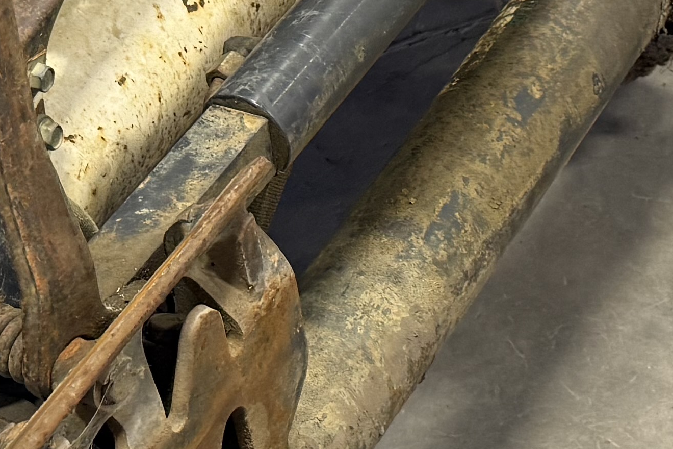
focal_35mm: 108
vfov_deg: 12.7
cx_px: 291
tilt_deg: -40.4
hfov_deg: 18.9
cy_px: 167
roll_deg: -3.7
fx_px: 2019
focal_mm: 6.76
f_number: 1.78
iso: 200
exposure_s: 1/71
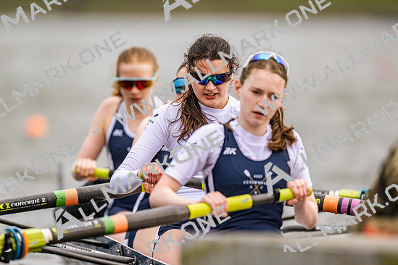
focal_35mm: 634
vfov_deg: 2.2
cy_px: 128
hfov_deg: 3.3
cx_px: 202
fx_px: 7009
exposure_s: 1/2500
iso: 560
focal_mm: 600
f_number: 4
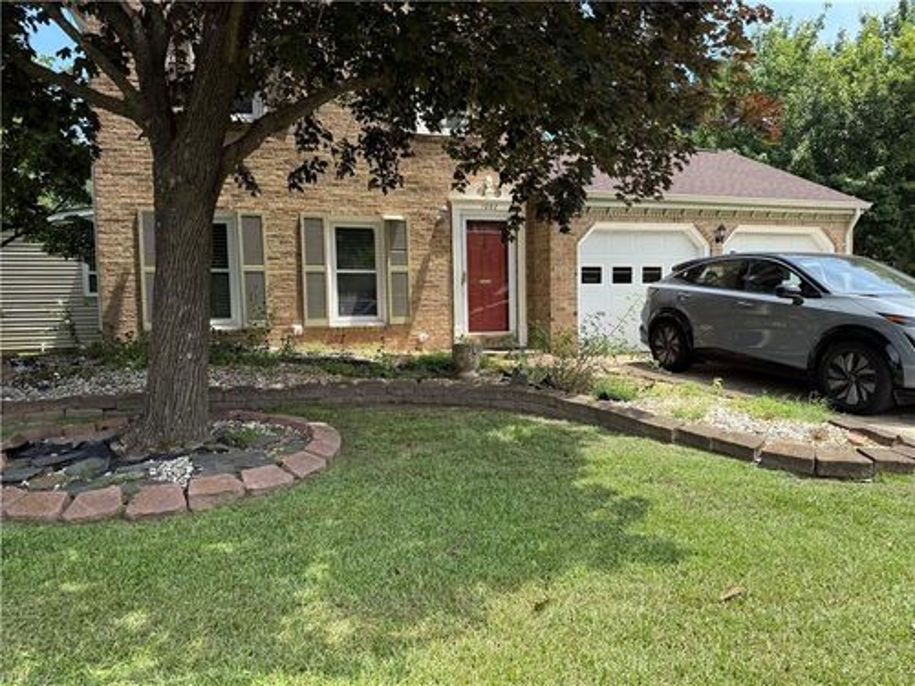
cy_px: 343
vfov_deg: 56.8
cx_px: 458
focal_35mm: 24
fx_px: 634
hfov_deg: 71.6
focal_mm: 6.76
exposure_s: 1/1271
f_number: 1.78
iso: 80
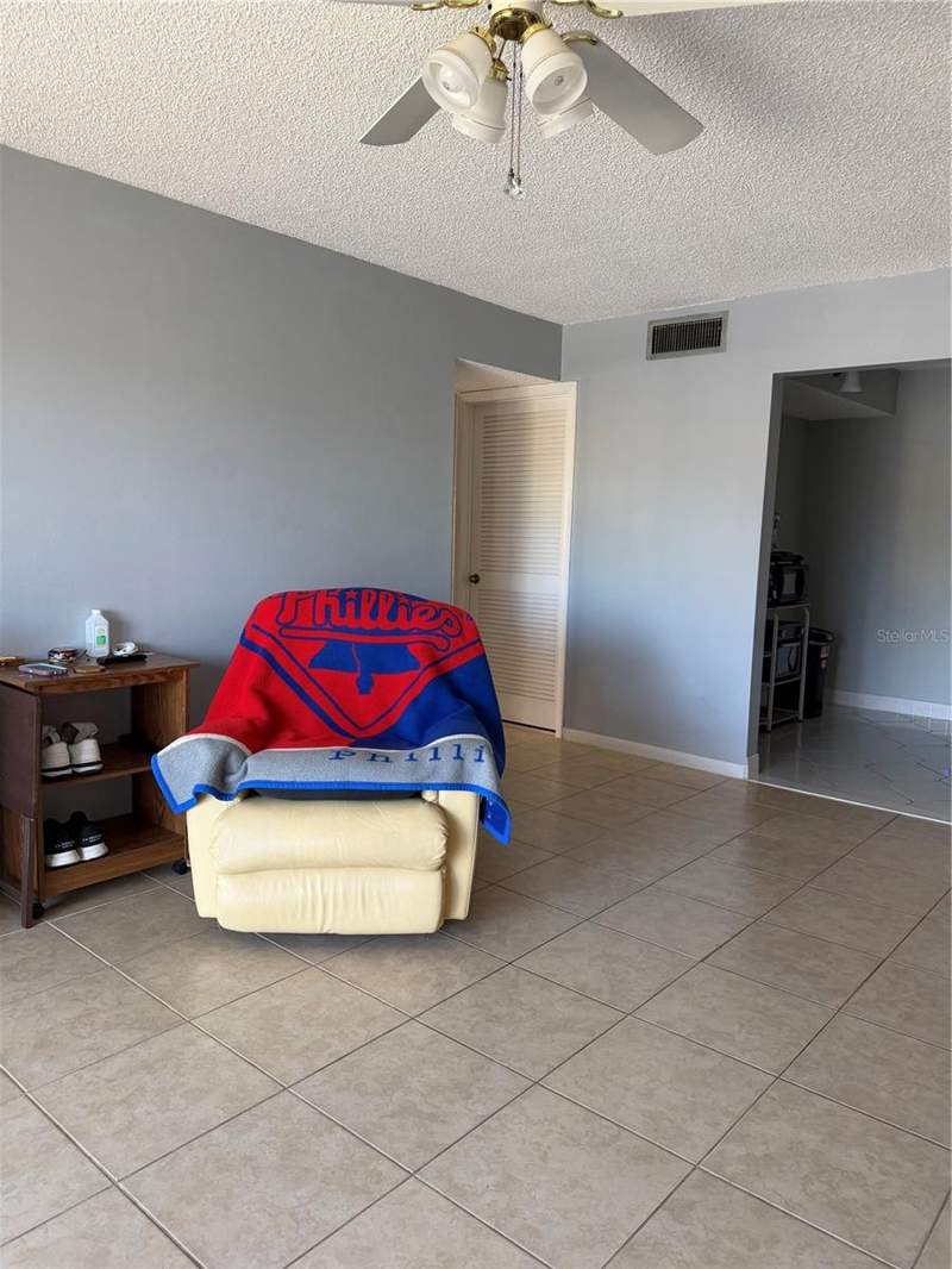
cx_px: 476
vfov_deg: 71.6
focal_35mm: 24
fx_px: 880
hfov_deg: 56.8
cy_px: 634
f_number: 1.78
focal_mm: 6.76
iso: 200
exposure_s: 1/79
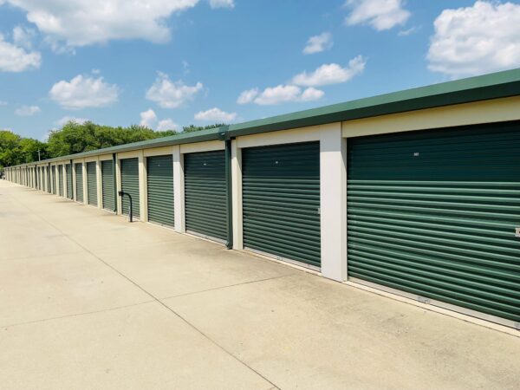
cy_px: 195
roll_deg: +0.1
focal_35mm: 29
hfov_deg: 61.7
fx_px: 436
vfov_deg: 48.2
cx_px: 260
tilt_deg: -4.6
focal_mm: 3
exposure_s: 1/3125
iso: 20
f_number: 1.8
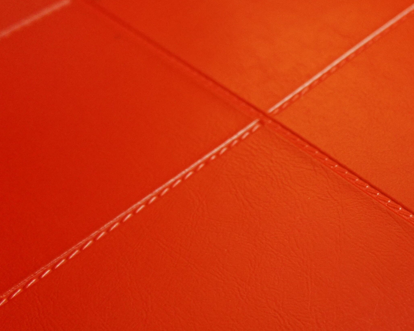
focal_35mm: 64
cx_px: 480
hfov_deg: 26.6
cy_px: 129
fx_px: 786
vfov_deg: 23.8
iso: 1250
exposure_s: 1/60
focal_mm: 19
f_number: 4
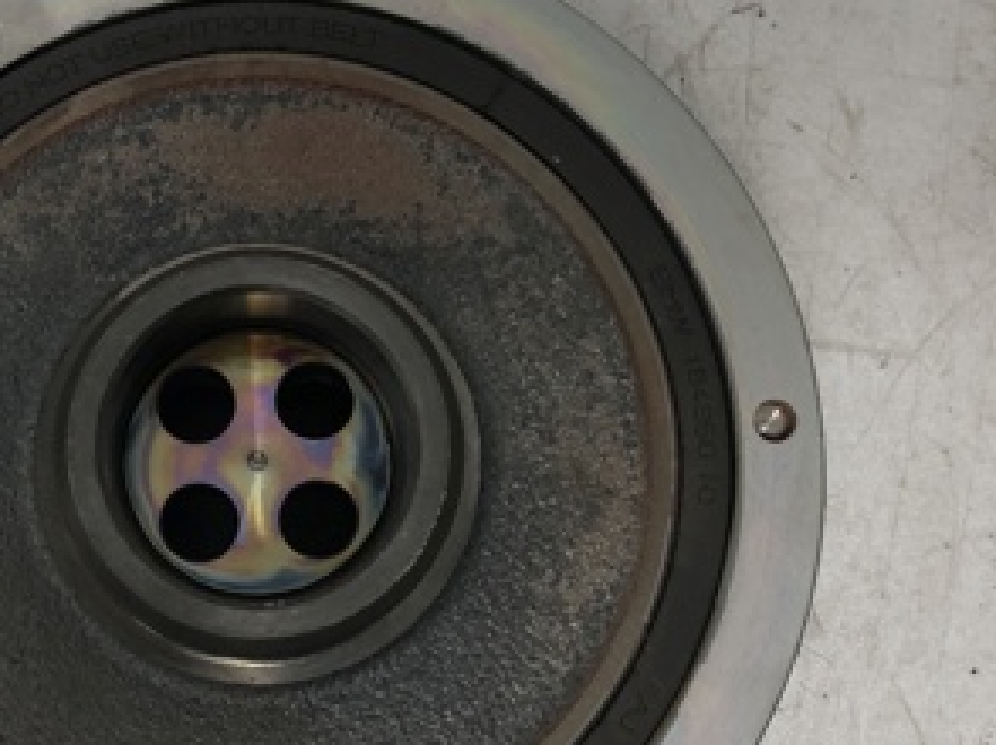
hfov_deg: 31.1
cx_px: 247
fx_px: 1754
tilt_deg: -85.3
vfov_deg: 24.0
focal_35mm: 61
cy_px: 430
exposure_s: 1/25
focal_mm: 4
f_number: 1.8
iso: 40
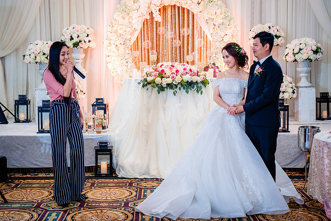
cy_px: 108
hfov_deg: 34.1
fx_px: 539
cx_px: 155
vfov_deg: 23.2
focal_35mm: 59
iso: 800
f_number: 3.5
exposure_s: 1/160
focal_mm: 55
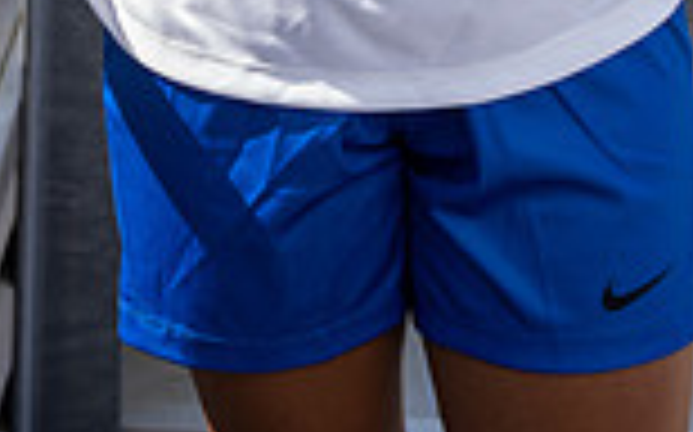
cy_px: -572
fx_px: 2586
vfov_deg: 8.7
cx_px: 189
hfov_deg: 15.2
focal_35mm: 137
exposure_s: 1/200
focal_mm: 46
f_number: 4.5
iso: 50
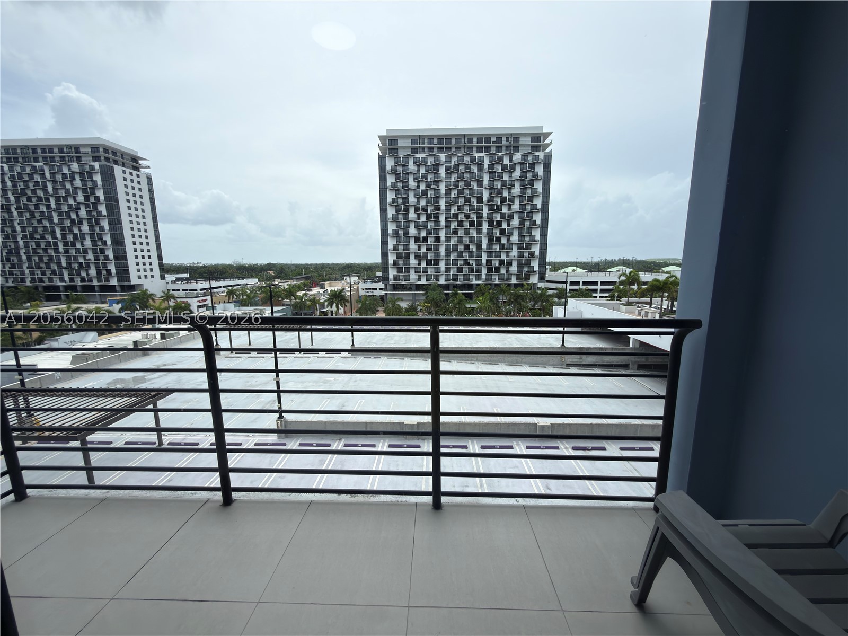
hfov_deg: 102.1
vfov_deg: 85.7
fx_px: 343
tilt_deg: -11.3
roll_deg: +0.0
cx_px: 424
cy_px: 318
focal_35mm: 14
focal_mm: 2.22
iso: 16
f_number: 2.2
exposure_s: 1/424
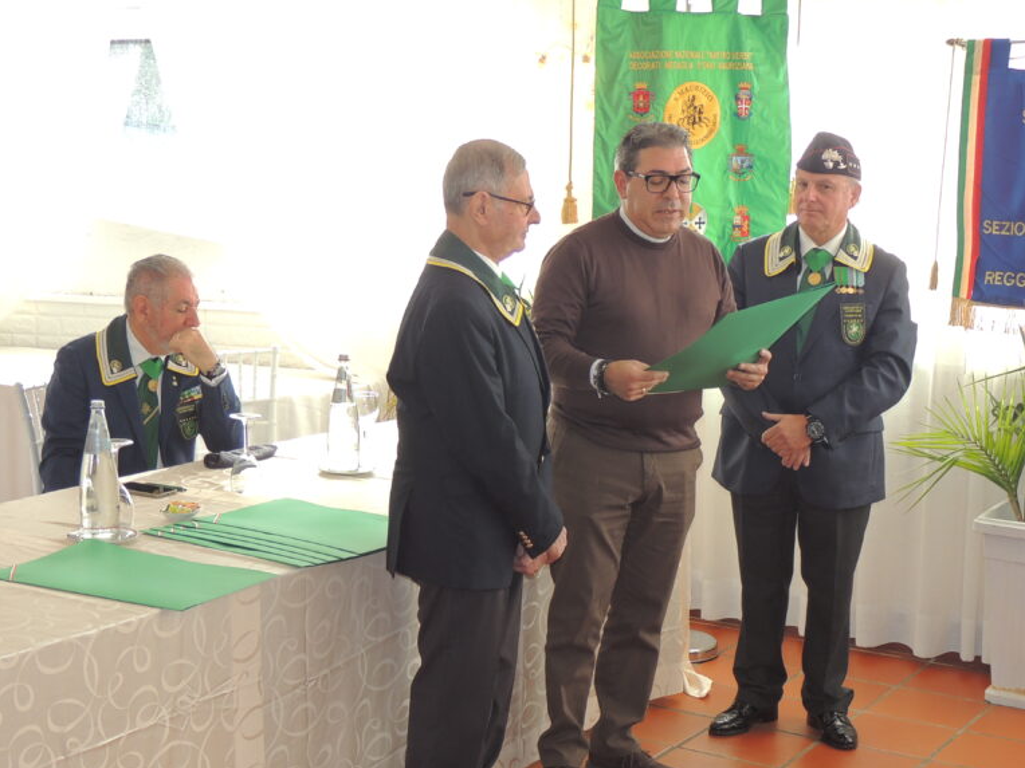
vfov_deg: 23.2
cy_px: 503
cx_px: 534
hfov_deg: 30.7
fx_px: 1865
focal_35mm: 63
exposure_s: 1/60
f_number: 3.5
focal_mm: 8.3
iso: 100
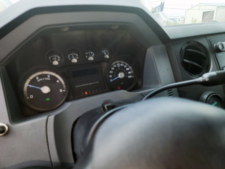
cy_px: 84
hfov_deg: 73.9
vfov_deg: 58.9
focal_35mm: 23
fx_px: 149
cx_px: 112
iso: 25
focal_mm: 6.4
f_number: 1.8
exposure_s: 1/120
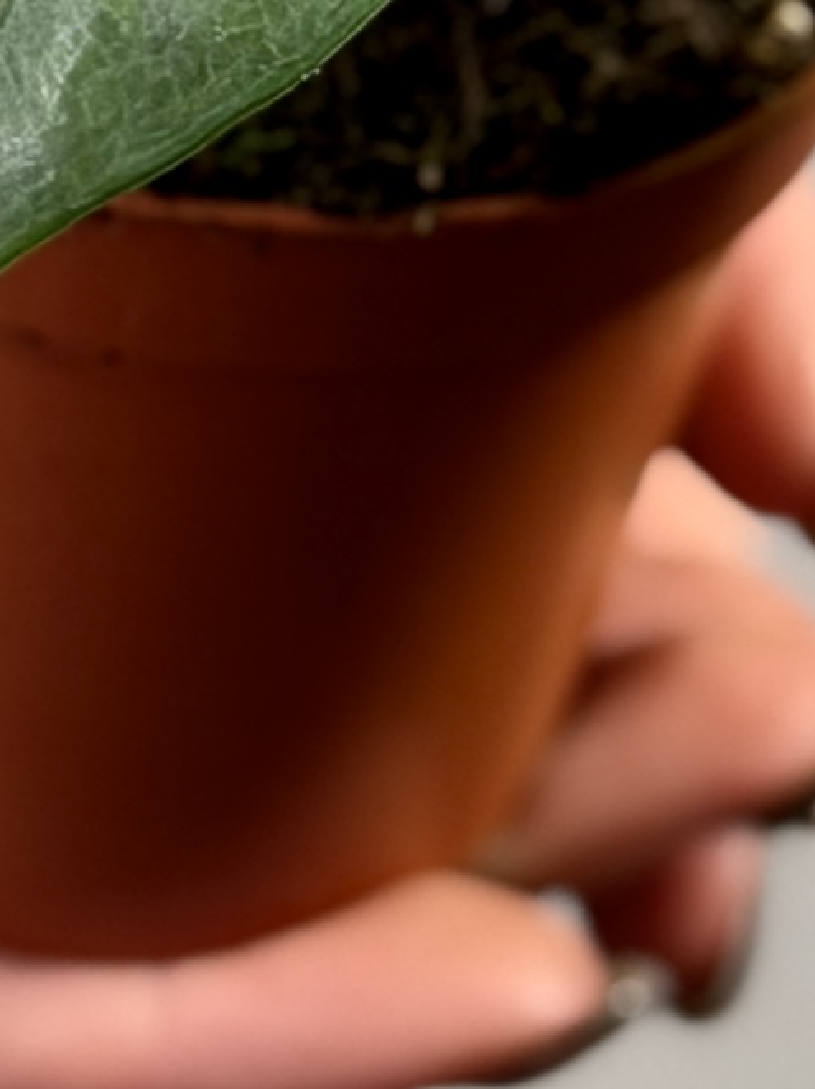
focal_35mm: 293
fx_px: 9207
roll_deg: -1.1
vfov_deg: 6.6
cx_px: -30
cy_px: -872
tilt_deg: -13.8
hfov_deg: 5.1
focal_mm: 6.76
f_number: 1.78
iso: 64
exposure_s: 1/100
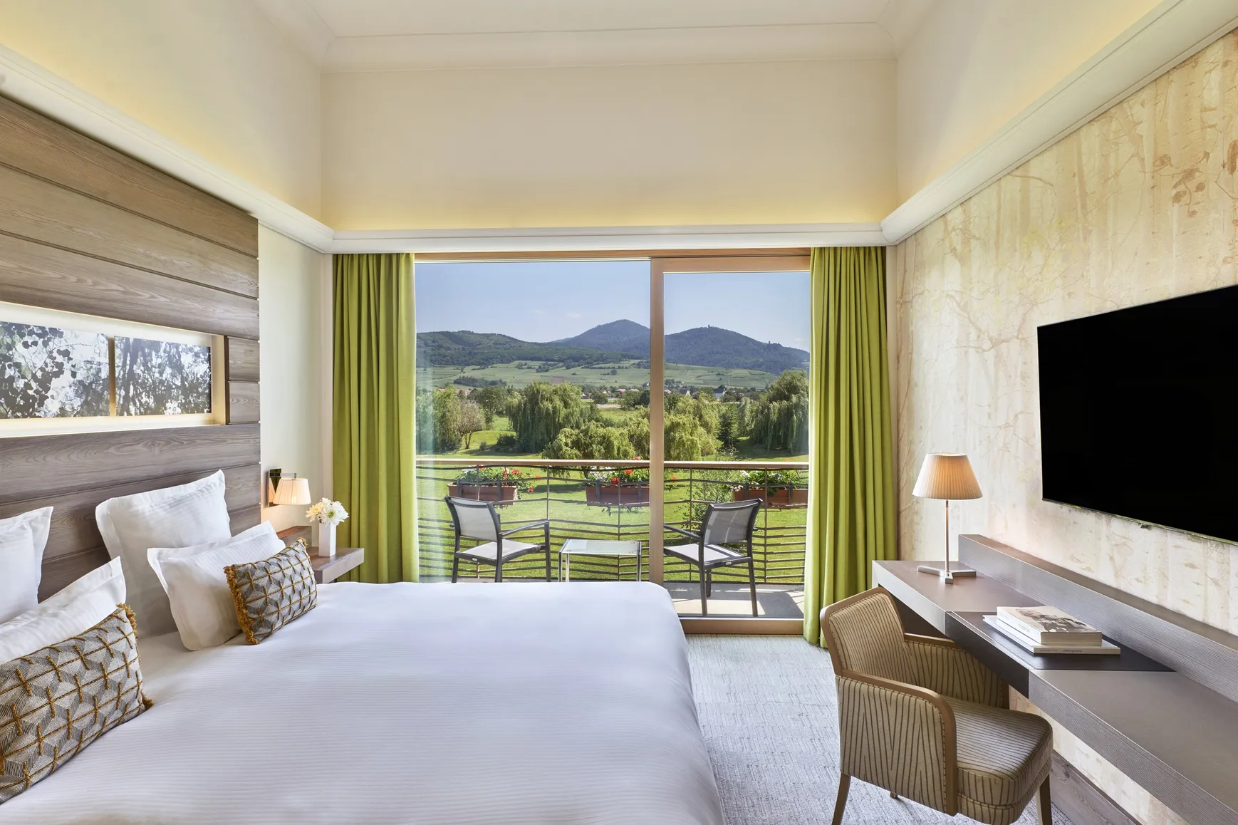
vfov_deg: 61.9
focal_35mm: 20
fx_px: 688
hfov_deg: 84.0
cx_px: 619
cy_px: 412
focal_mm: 20
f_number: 18
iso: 100
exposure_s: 1/1.25
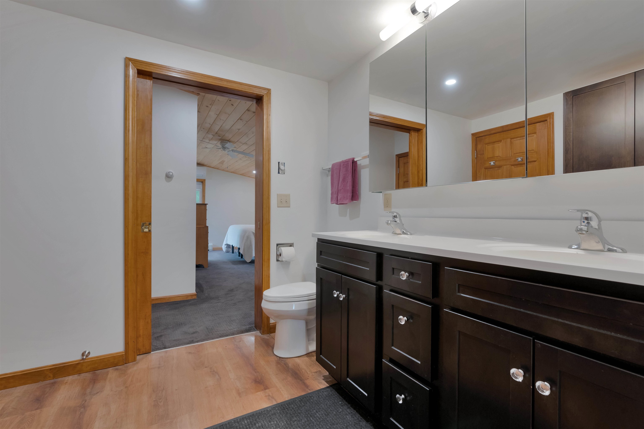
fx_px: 286
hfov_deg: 96.7
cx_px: 322
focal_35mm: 16
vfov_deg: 73.8
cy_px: 214
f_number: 8
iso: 800
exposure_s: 1/200
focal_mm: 16
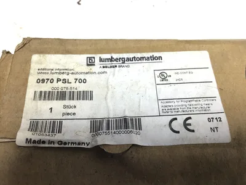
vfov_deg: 45.4
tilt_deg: -71.1
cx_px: 123
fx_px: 220
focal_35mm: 31
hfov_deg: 58.4
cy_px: 92
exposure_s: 1/60
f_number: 2.4
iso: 32
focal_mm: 3.3
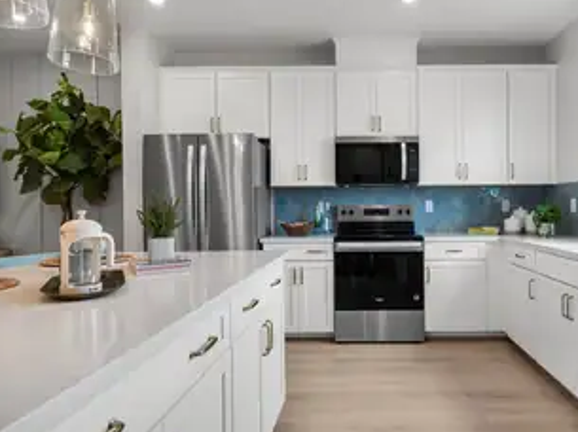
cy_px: 207
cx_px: 364
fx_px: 400
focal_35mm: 24
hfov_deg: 70.4
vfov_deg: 56.7
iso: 200
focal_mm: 19
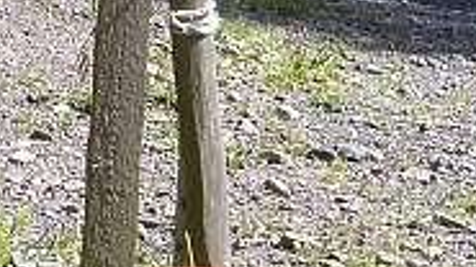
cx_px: 224
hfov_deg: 10.4
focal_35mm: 207
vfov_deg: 5.9
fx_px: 2612
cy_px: 134
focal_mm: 7.7
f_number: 6.4
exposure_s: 1/100
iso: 80
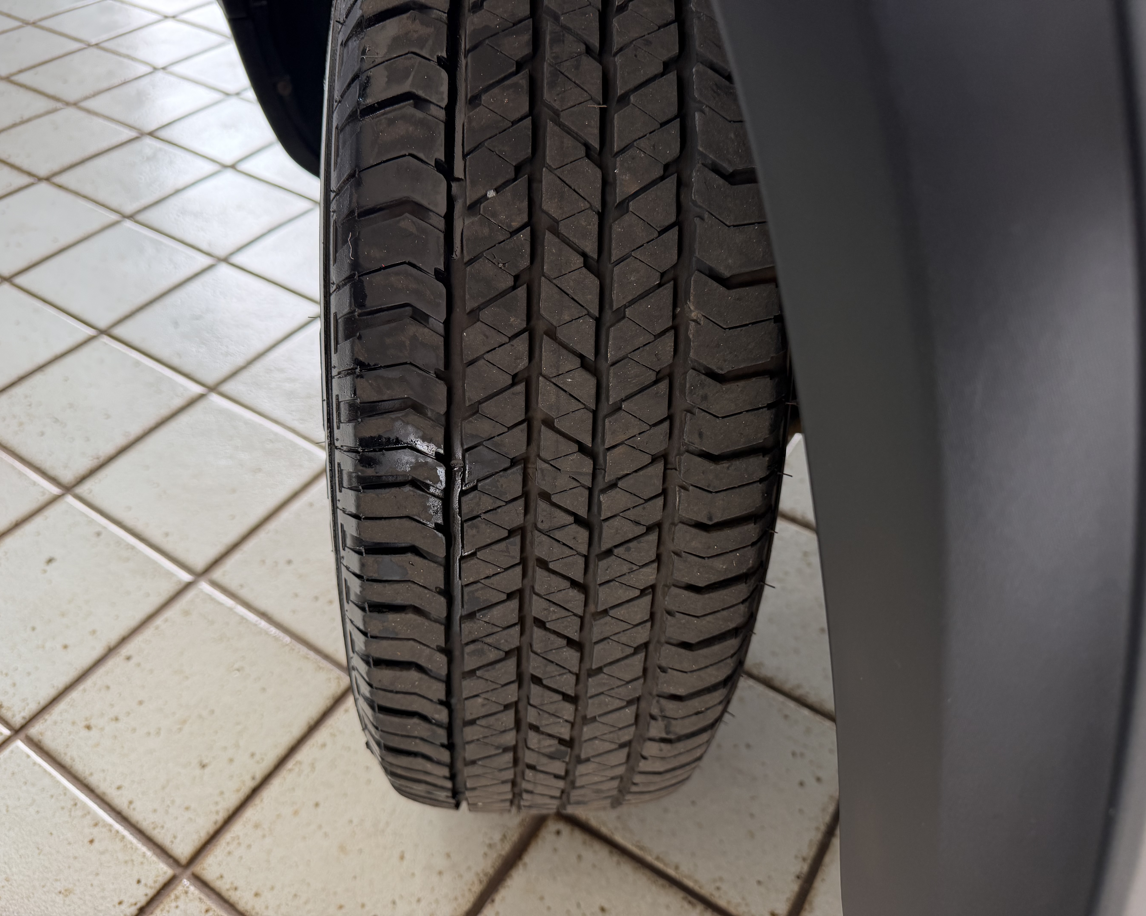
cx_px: 555
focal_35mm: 25
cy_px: 458
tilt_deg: -45.8
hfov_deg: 68.1
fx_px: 848
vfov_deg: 56.8
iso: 100
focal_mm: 6.76
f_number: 1.78
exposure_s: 1/121
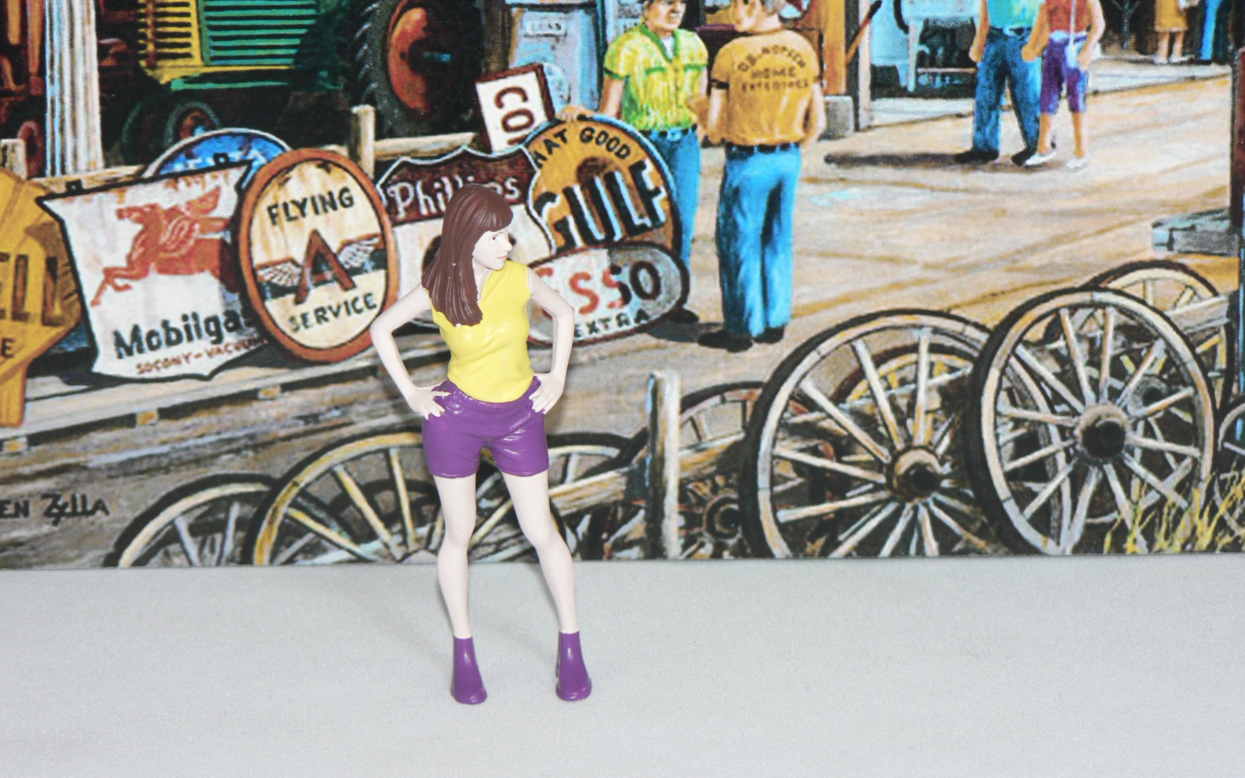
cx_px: 622
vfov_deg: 10.8
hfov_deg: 17.2
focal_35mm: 121
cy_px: 440
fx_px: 4105
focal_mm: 19
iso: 80
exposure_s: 1/60
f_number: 3.2
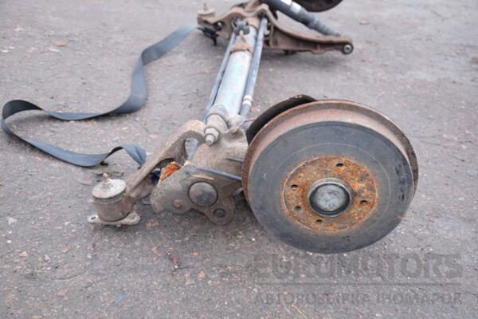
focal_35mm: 42
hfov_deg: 46.4
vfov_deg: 31.9
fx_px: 558
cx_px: 239
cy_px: 160
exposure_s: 1/160
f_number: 5
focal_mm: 28
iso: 800
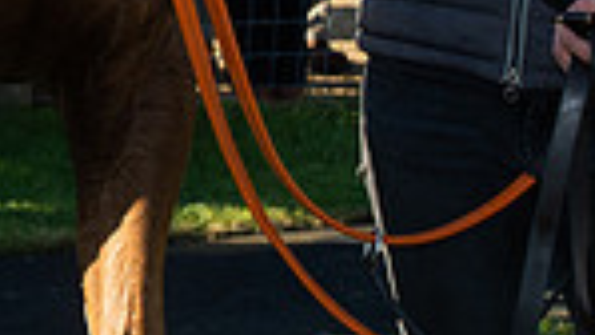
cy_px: -355
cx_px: -36
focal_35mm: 327
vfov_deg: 3.7
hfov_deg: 6.6
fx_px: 5162
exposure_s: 1/250
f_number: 10
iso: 400
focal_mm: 80
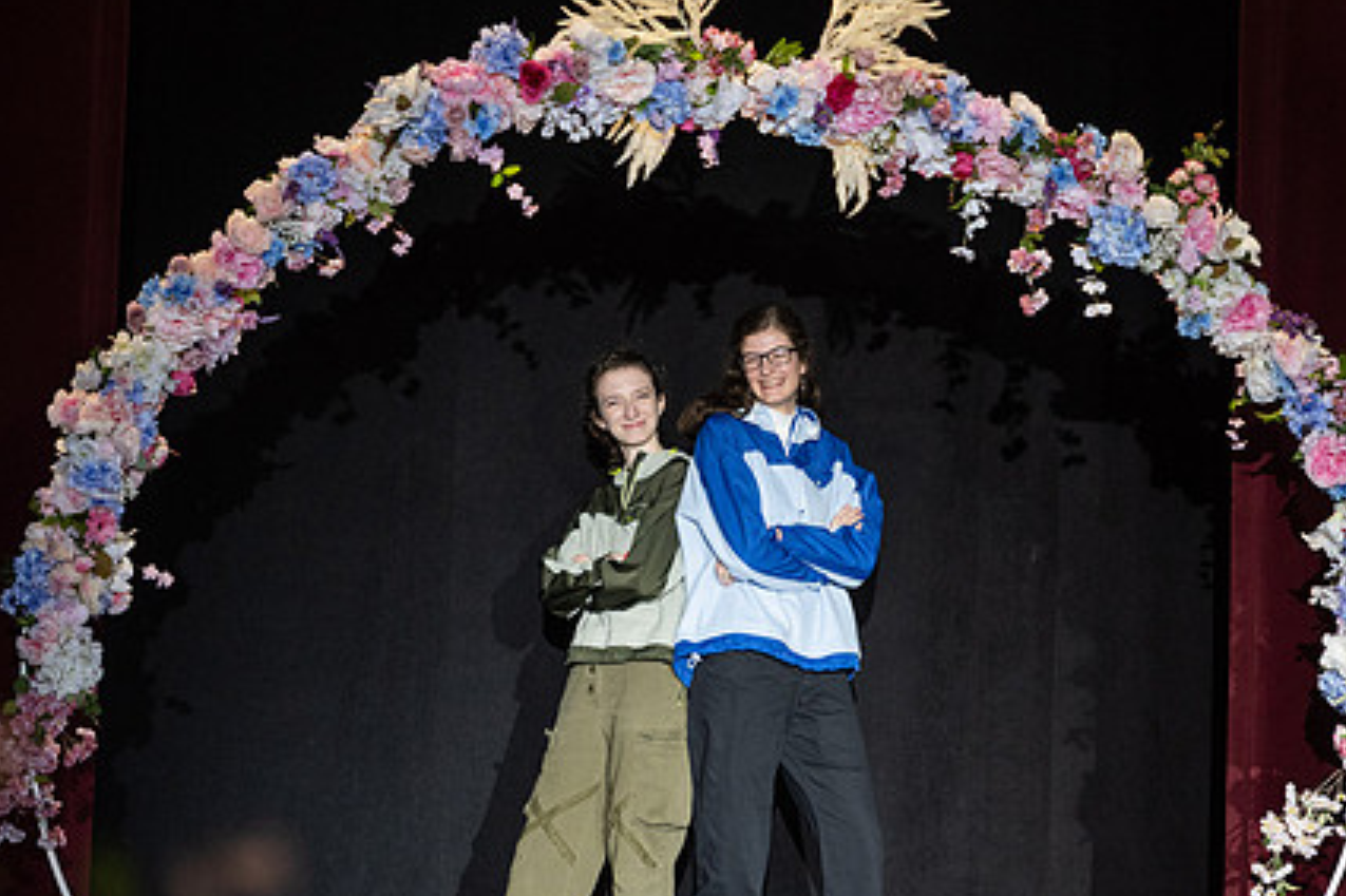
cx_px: 749
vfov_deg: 4.9
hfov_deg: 7.3
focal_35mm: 283
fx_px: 10576
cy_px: 388
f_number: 2.8
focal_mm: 165
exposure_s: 1/1000
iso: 800
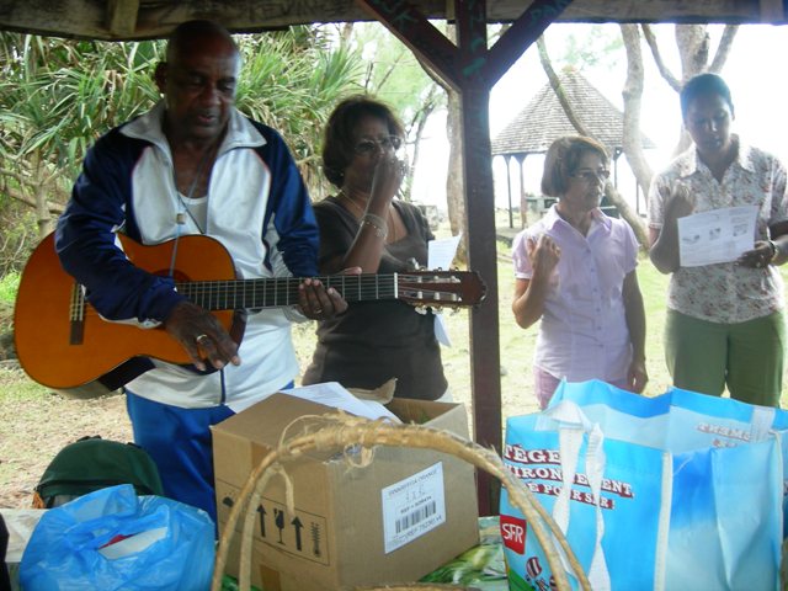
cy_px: 296
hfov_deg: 51.4
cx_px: 394
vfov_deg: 39.7
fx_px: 820
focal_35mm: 36
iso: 64
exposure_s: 1/34.4
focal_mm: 7.5
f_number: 2.7
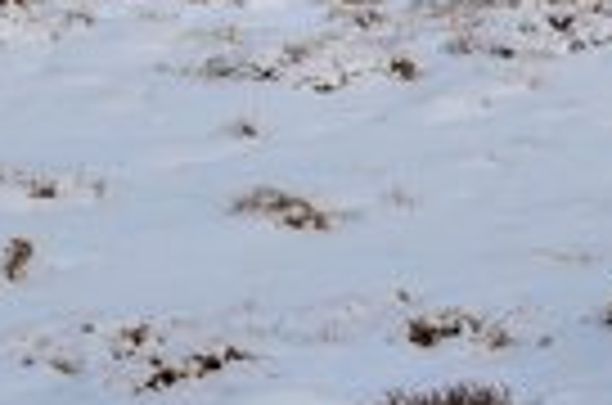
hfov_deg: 12.9
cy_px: -662
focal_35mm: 159
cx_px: 243
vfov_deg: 7.8
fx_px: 2697
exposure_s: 1/640
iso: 400
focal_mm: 18
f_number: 11
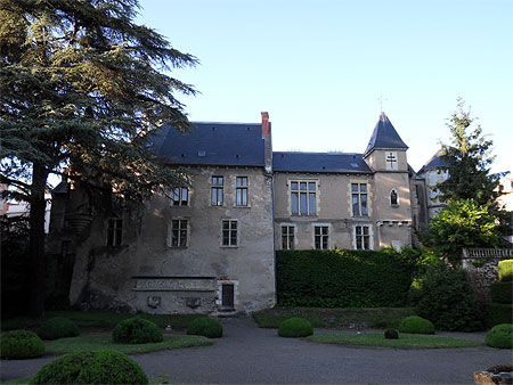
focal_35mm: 31
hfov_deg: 58.3
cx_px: 256
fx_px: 460
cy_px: 192
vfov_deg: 45.5
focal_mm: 5.6
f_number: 3.7
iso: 80
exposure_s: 1/125
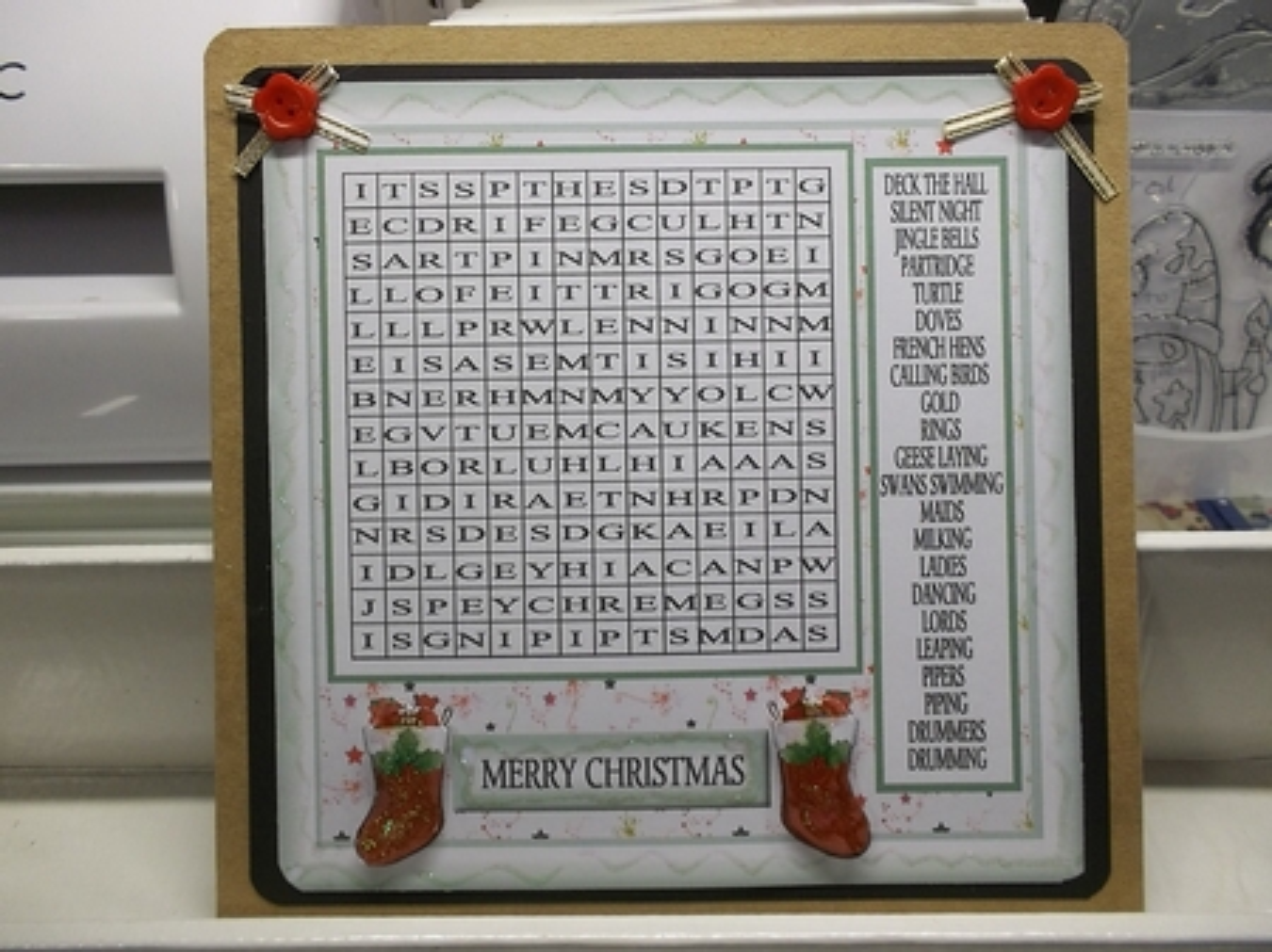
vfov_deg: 48.2
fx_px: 1065
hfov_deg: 61.7
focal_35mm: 29
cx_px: 636
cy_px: 476
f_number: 3.3
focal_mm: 4.1
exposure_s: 1/30
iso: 96
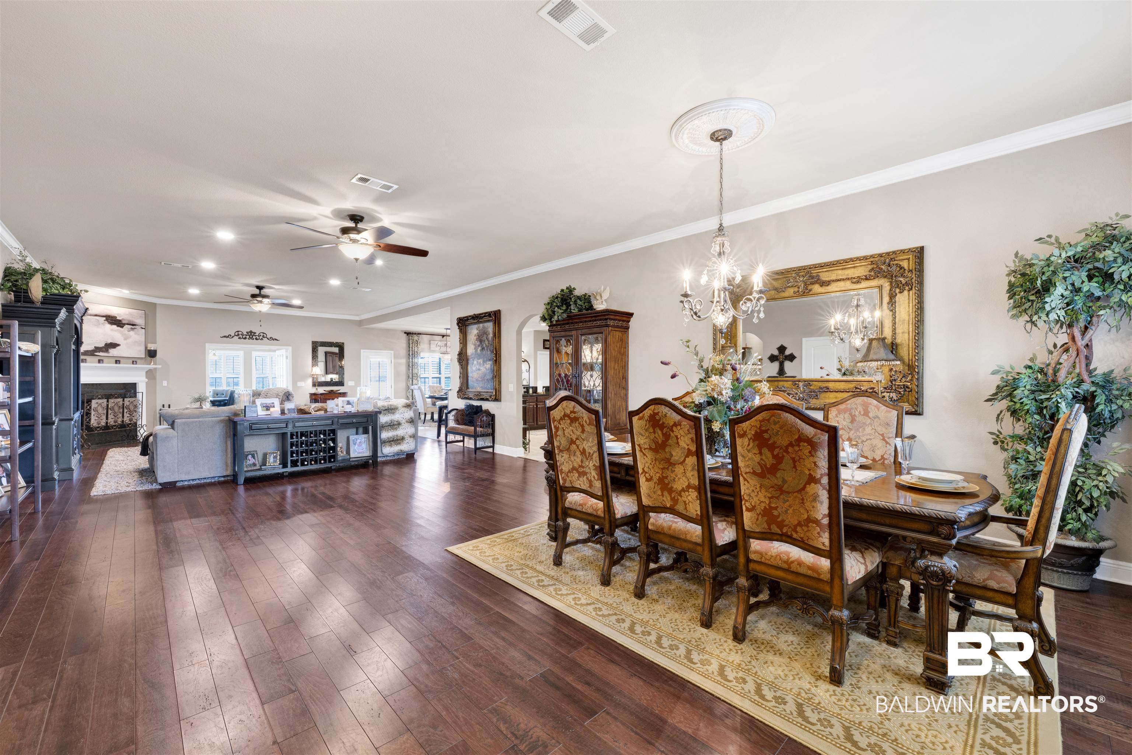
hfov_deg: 104.3
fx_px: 440
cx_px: 566
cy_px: 378
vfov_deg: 81.2
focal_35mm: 14
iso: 400
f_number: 11
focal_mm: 14
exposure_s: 1/2
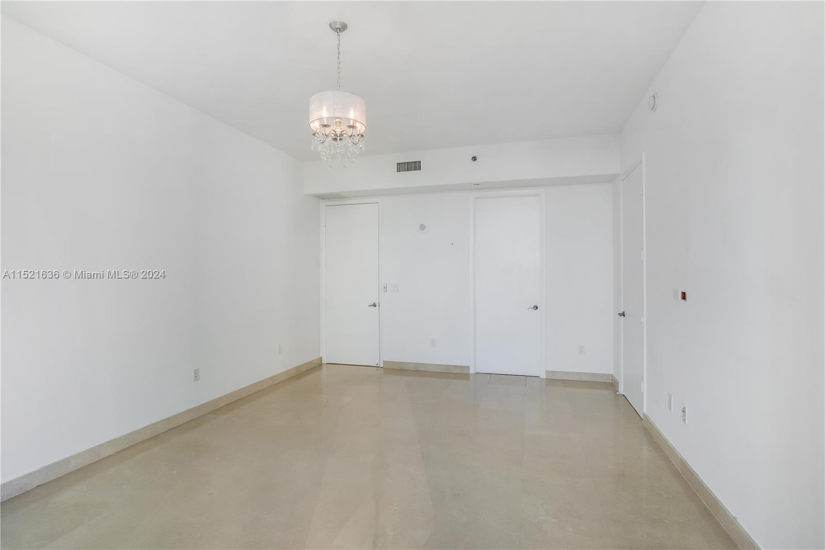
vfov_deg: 73.7
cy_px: 275
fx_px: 367
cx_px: 412
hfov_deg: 96.7
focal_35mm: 16
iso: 100
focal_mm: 16
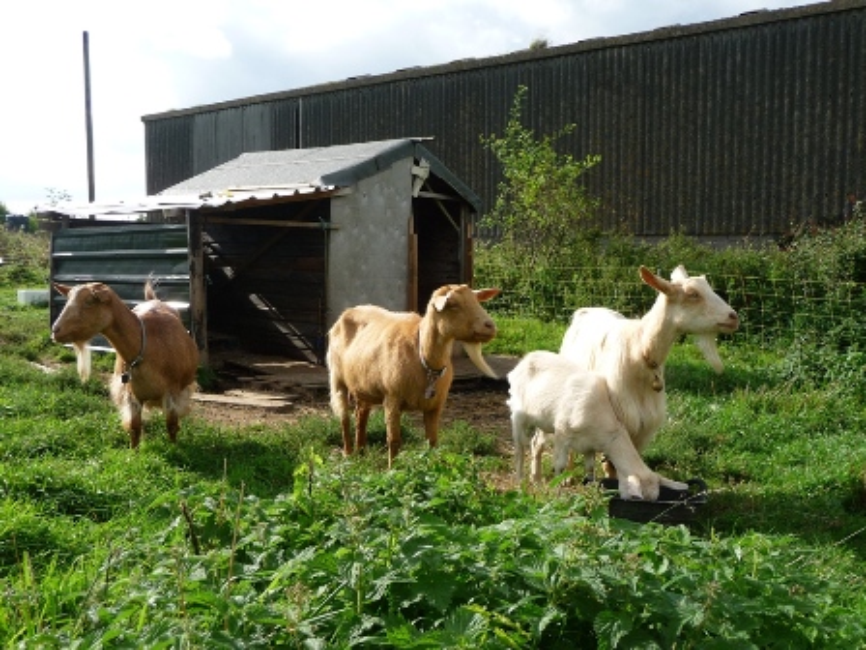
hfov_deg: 51.4
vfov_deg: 39.7
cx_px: 433
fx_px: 901
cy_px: 325
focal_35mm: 36
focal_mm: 6
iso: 100
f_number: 3.7
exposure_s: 1/500
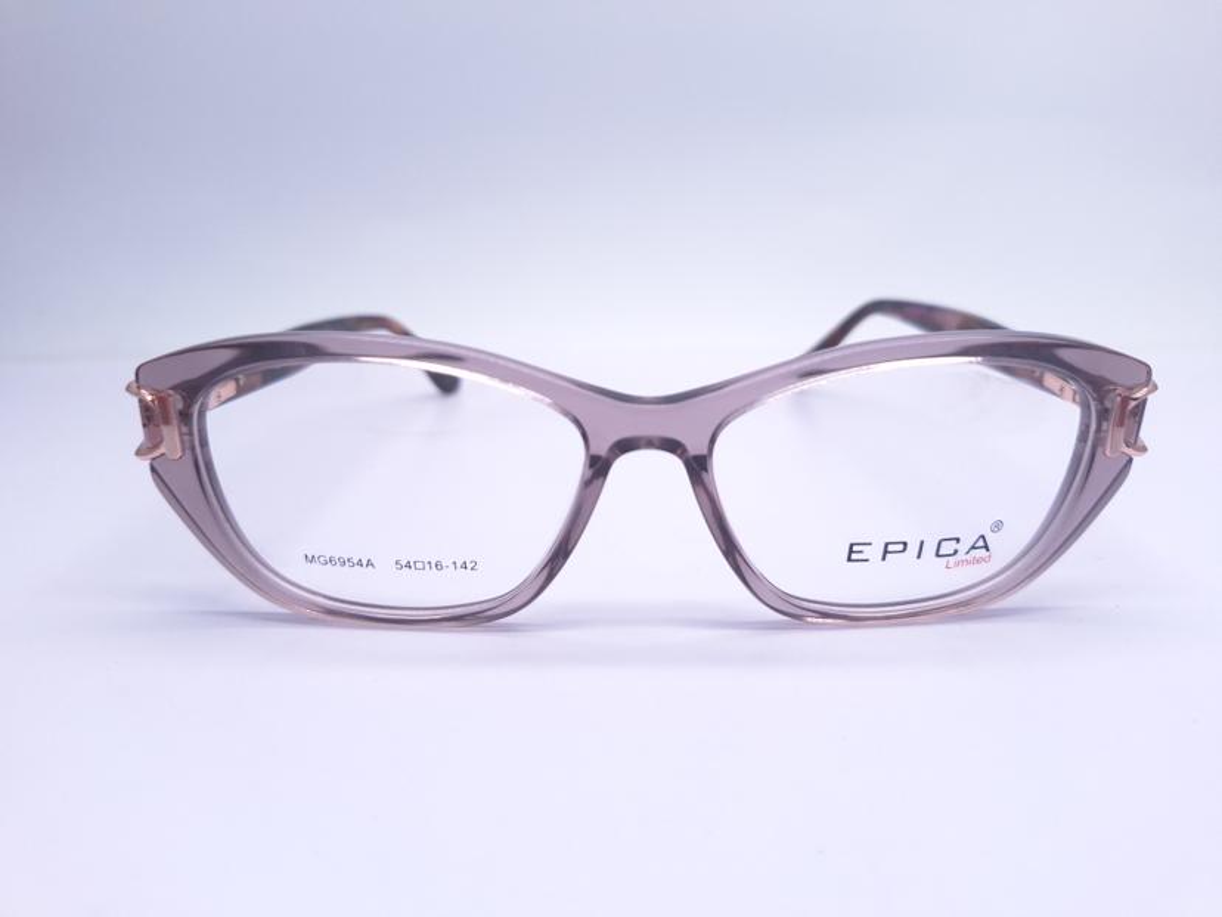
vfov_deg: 58.9
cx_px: 611
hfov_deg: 73.9
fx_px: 812
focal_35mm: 23
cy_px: 458
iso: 250
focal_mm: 5.54
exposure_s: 1/1500
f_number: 1.8
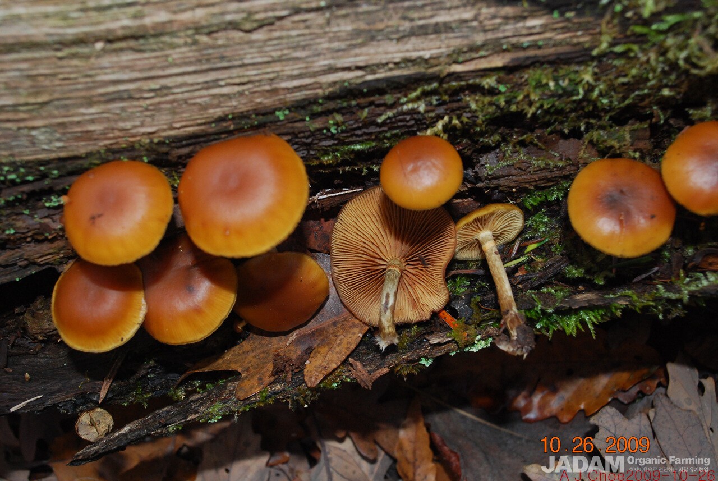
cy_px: 240
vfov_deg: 34.3
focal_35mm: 39
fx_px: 779
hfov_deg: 49.5
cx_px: 359
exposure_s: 1/125
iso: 800
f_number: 7.1
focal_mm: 26
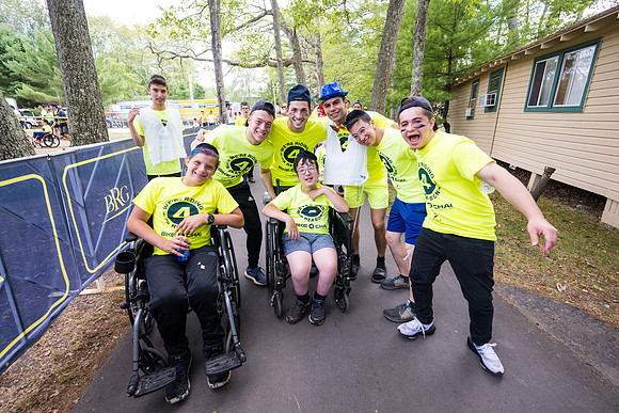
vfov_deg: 72.1
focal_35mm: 16
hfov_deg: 95.0
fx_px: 284
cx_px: 310
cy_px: 206
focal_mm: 16.5
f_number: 4
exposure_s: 1/500
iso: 640
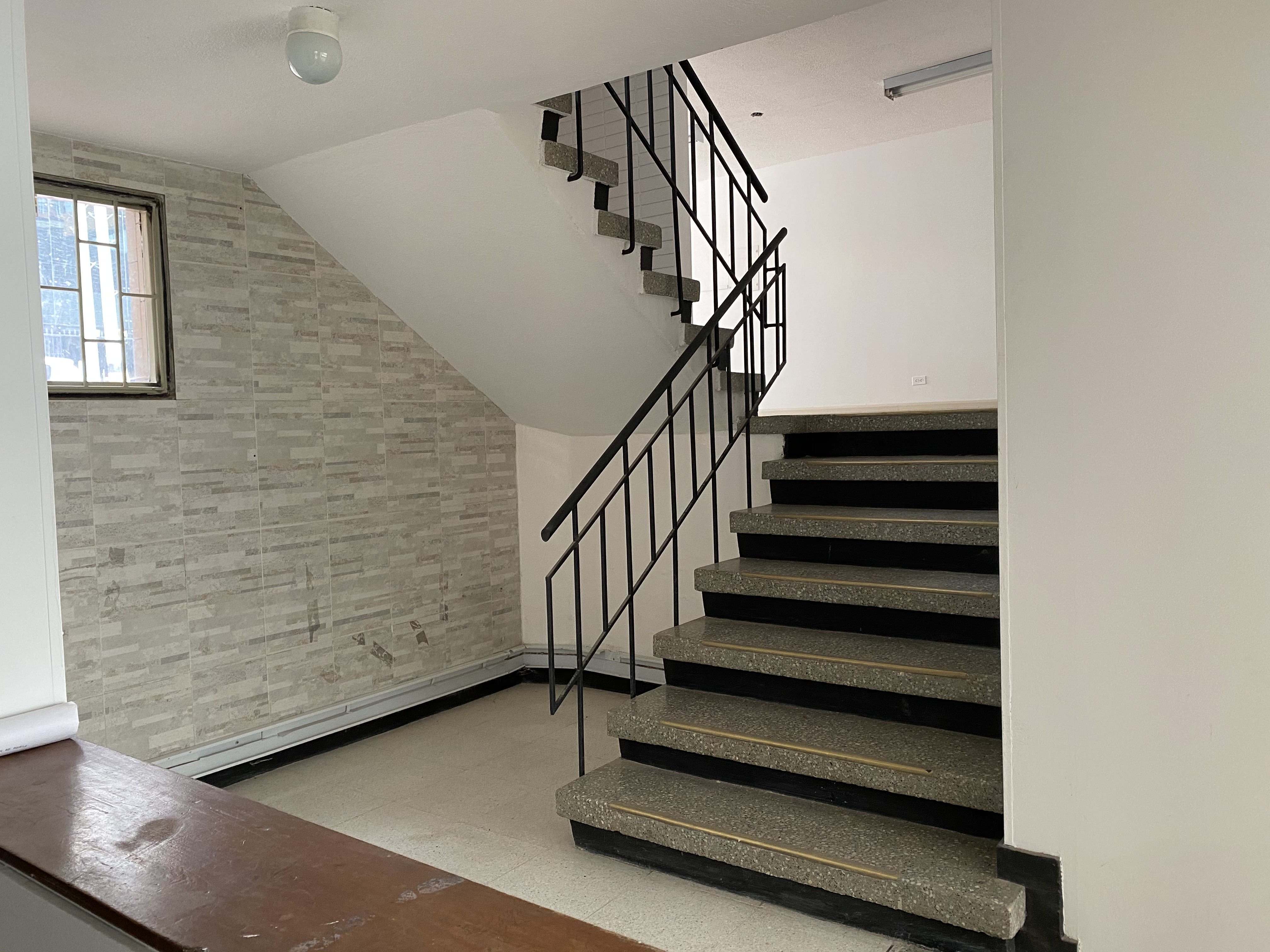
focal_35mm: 26
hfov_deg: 67.3
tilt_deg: -3.6
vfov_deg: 53.1
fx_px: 954
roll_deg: +1.5
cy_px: 476
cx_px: 635
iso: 125
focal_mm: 4.25
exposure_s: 1/66
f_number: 1.8
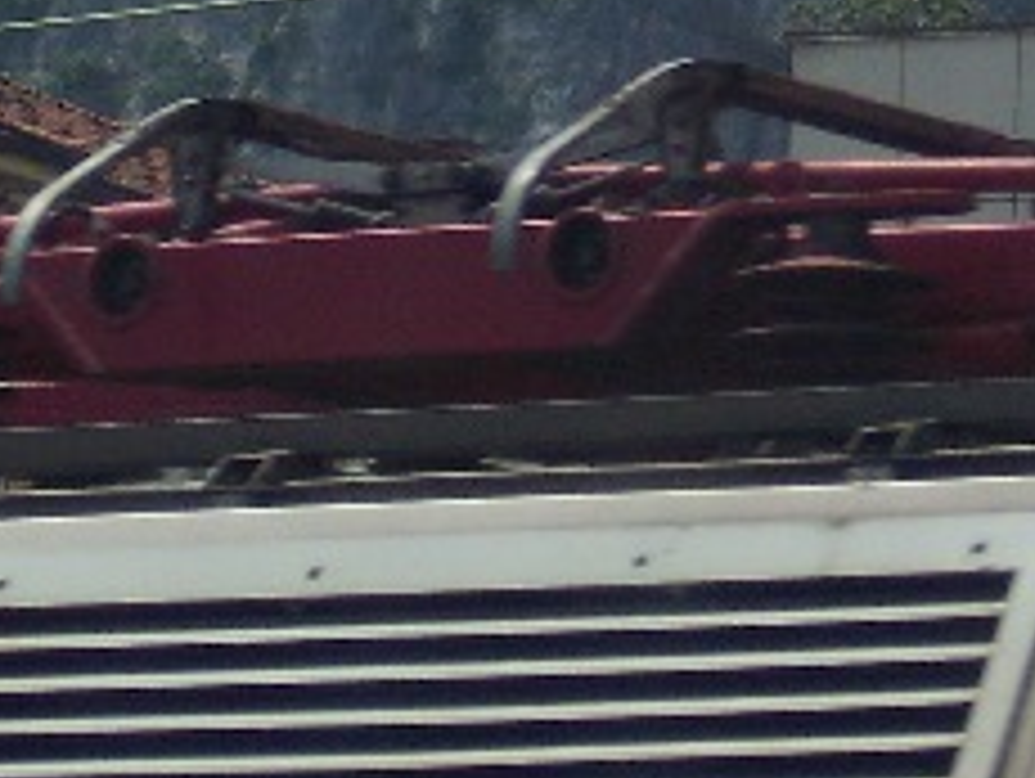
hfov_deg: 5.0
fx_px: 11853
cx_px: 990
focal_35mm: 396
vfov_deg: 3.7
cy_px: -522
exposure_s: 1/500
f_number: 4.8
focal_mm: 24
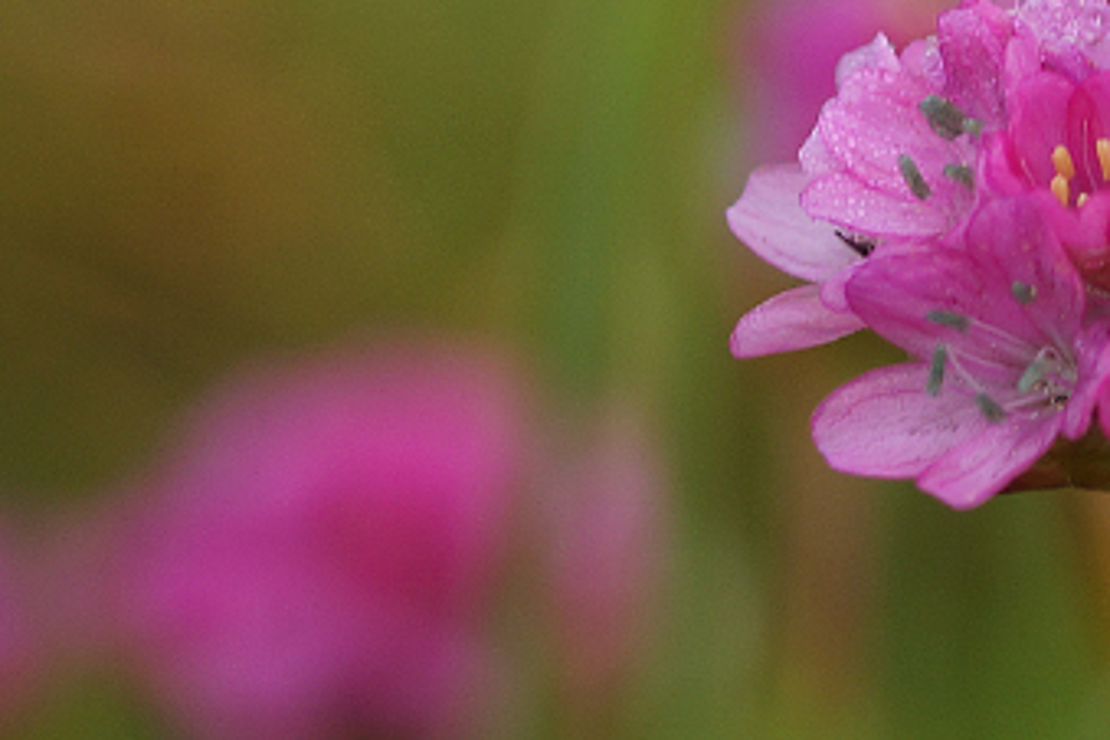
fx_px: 16371
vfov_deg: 2.6
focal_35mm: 531
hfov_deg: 3.9
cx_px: 1591
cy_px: 183
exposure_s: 1/160
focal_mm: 100
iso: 100
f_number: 4
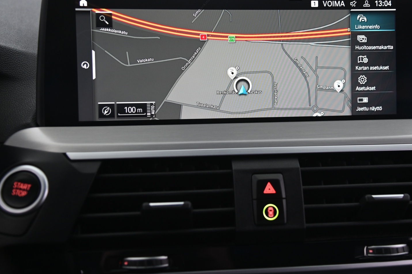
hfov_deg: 35.1
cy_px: 123
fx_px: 652
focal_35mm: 57
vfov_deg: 23.7
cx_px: 225
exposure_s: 1/25
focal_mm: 50
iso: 2000
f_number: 4
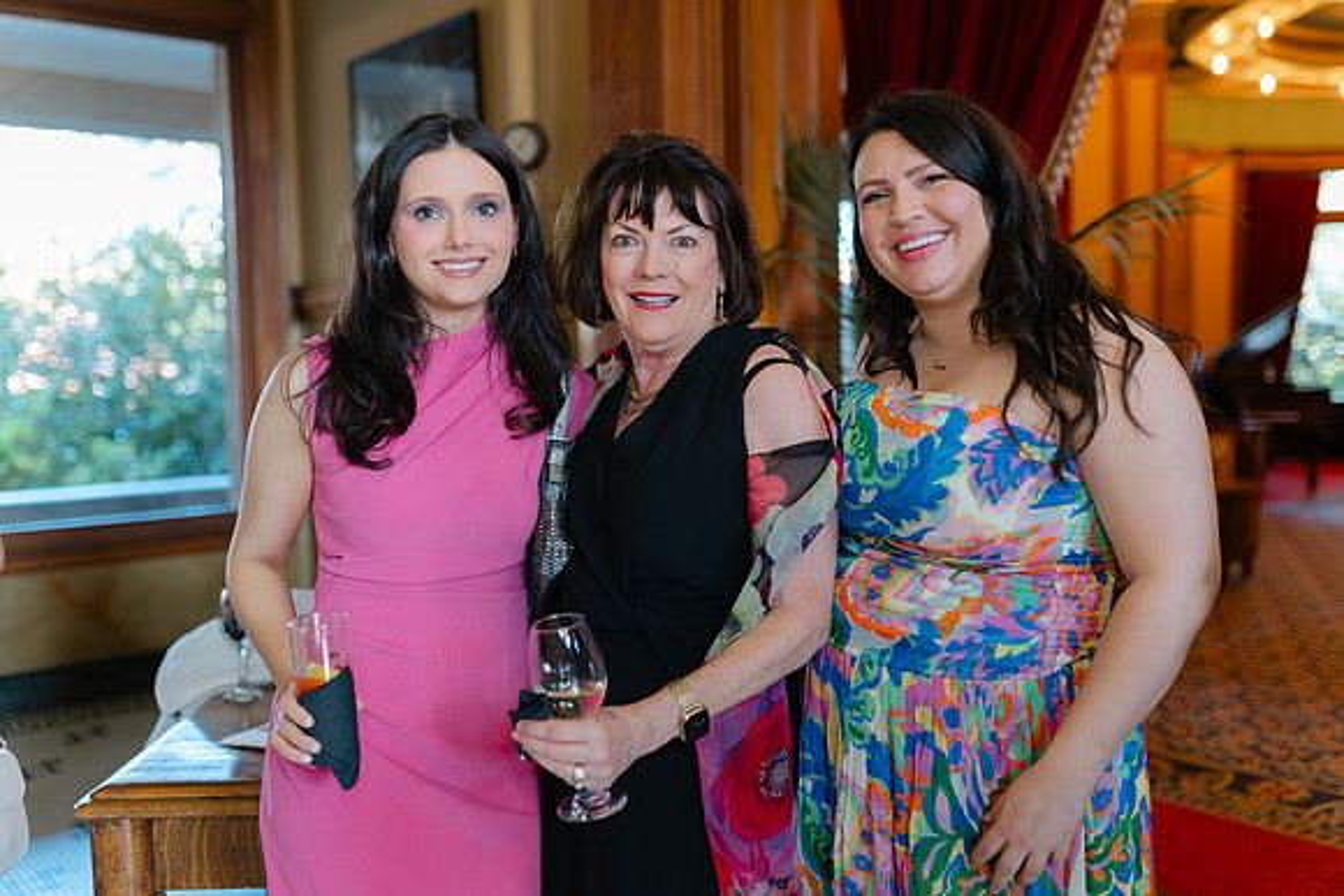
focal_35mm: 35
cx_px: 672
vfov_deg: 37.9
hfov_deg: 54.4
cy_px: 448
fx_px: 1307
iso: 250
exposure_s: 1/100
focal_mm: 35
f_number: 2
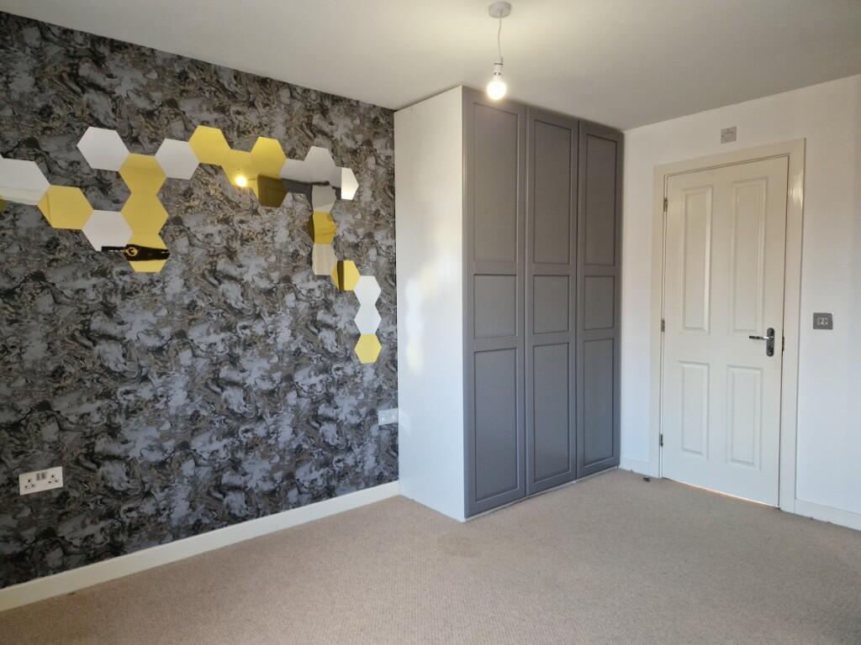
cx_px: 430
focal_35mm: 23
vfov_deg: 58.9
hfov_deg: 73.9
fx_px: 572
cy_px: 322
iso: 125
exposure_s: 1/60
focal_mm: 6.4
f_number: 1.8
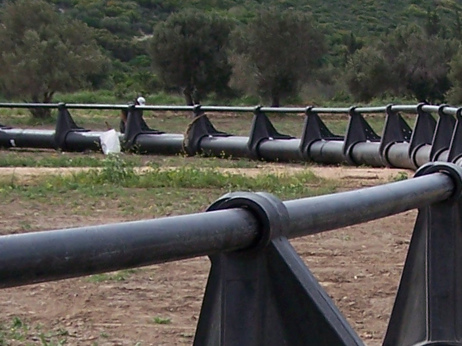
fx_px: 1855
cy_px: 336
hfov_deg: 14.2
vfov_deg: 10.6
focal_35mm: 139
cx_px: 333
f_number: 2.8
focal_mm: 6.3
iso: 80
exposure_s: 1/1000
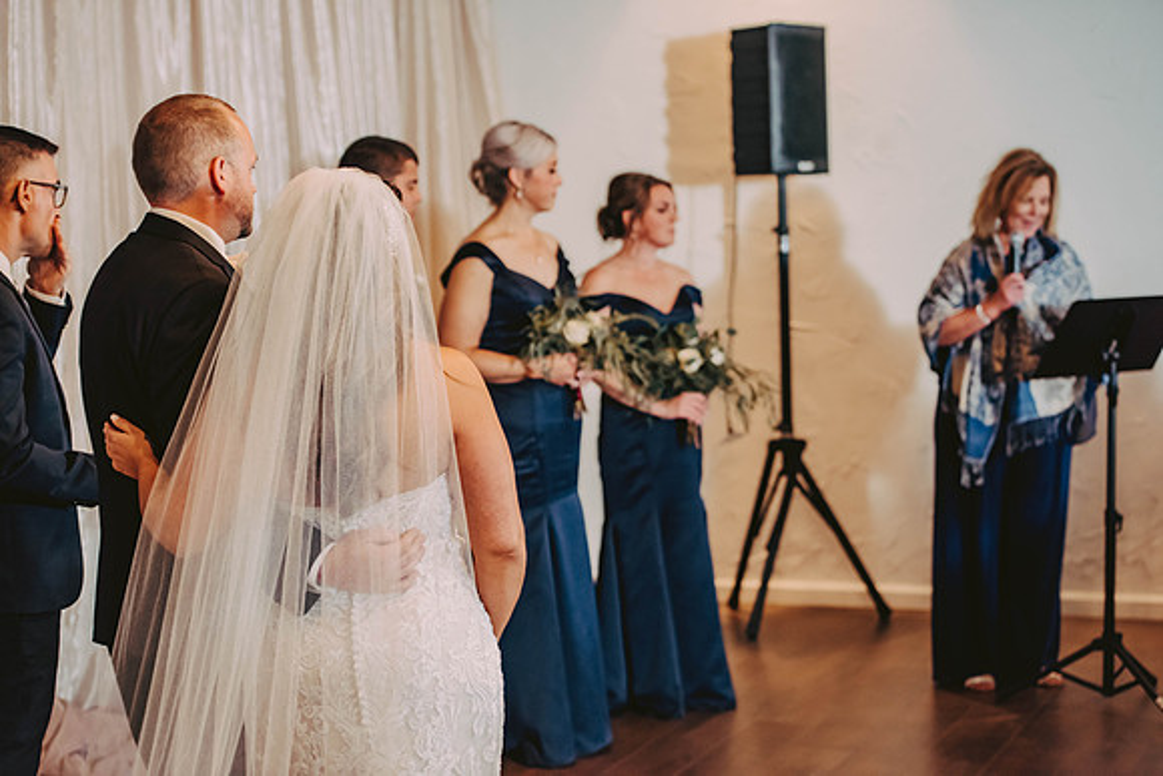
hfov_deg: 28.8
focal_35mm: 70
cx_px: 582
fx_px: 2262
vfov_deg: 19.5
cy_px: 388
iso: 2000
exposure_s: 1/250
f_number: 3.2
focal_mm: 70
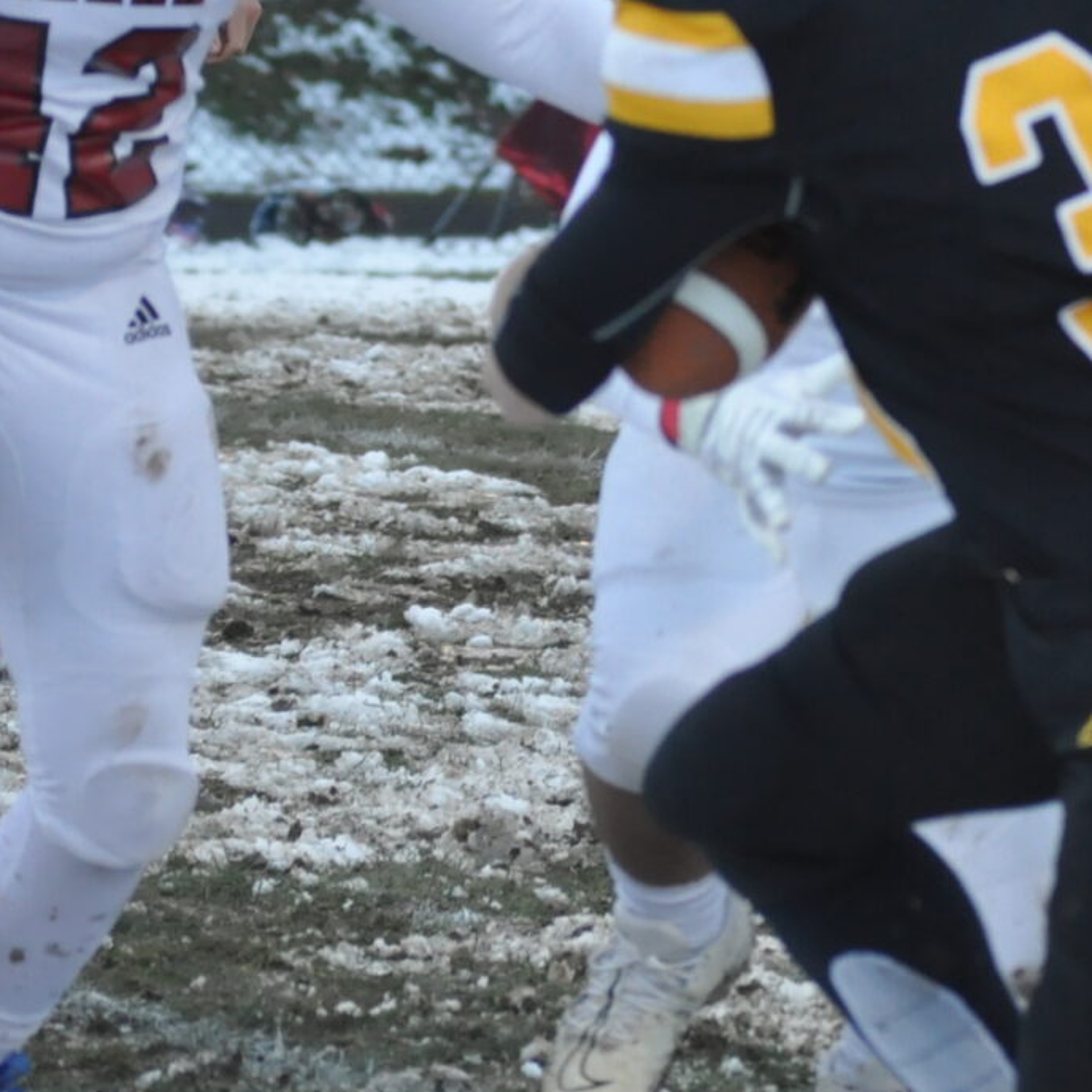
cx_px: 797
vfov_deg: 3.4
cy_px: 294
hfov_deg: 3.4
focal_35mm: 521
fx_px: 18595
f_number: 4.5
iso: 800
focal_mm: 110
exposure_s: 1/500
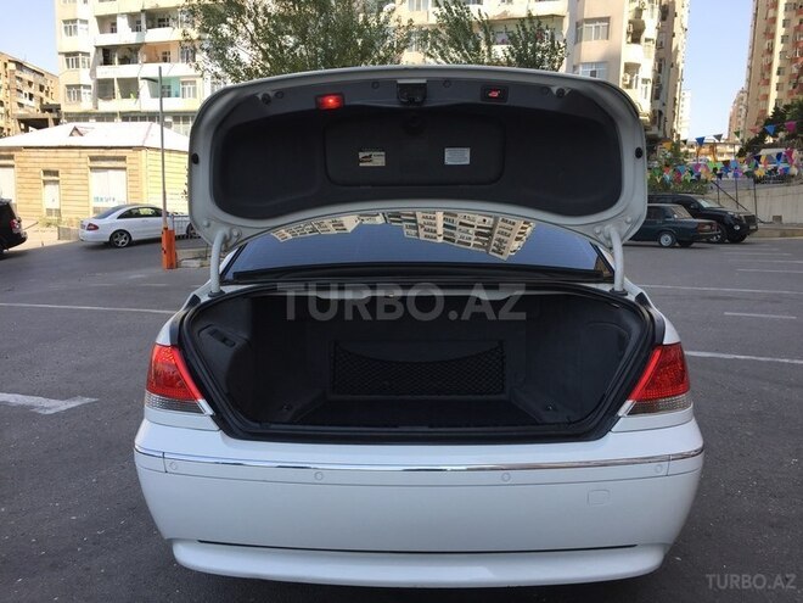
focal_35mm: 29
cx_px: 402
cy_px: 302
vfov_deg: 48.2
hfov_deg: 61.7
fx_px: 673
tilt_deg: -7.9
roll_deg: -2.8
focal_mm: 4.15
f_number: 2.2
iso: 32
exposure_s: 1/732
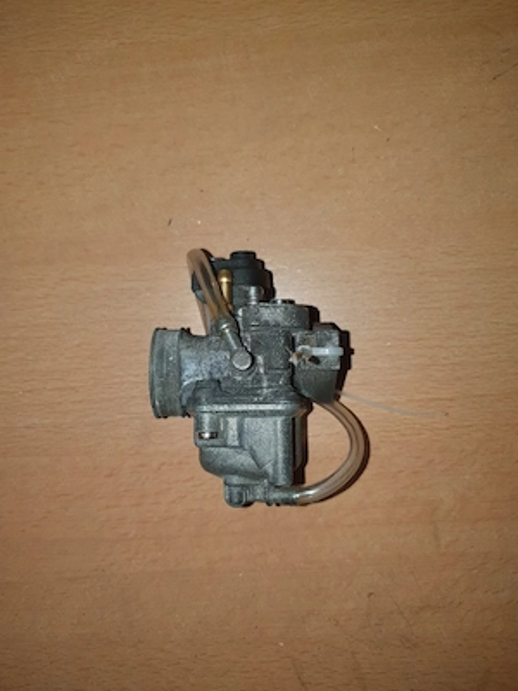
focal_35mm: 26
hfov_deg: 53.1
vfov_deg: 67.3
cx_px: 259
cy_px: 346
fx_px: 519
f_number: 1.5
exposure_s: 1/256
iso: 50
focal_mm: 4.32
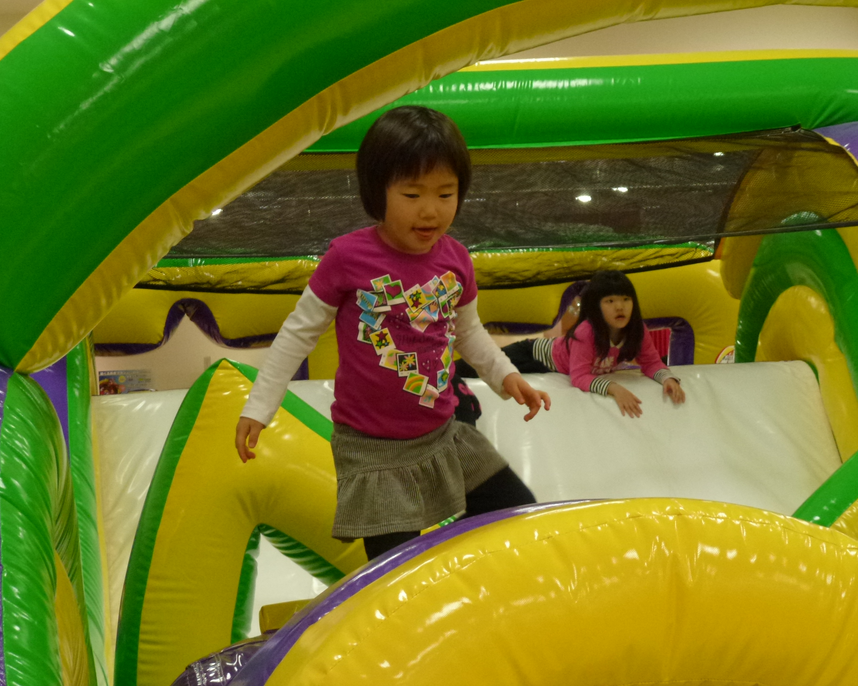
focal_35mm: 74
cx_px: 437
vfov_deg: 20.7
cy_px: 343
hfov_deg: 25.7
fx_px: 1879
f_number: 4.7
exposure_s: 1/60
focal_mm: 12.7
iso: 500
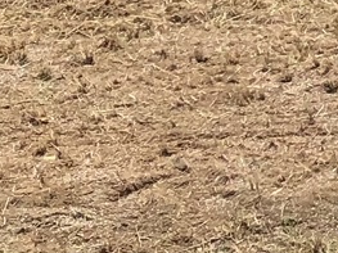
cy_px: -537
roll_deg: +1.0
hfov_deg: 7.8
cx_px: 1049
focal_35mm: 215
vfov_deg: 6.3
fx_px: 2098
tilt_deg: +1.3
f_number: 1.8
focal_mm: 4
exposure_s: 1/1919
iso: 20
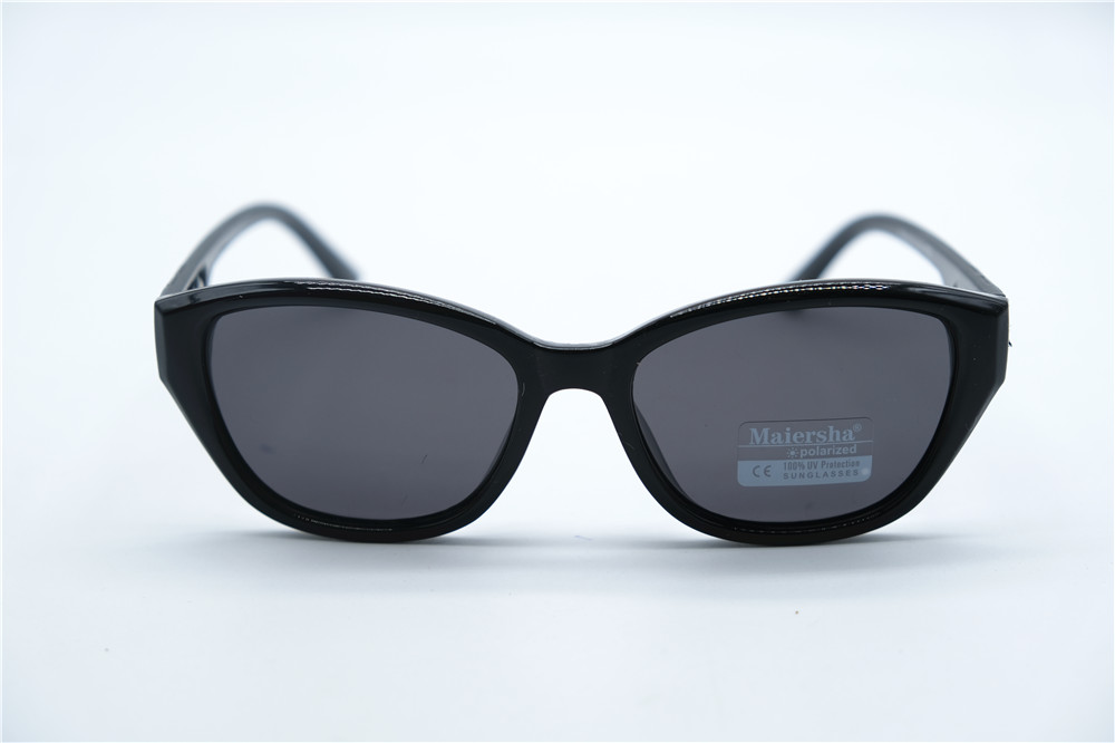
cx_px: 558
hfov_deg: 29.3
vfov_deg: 19.7
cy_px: 372
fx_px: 2136
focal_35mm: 69
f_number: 5
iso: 160
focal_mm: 46.3
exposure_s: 1/250
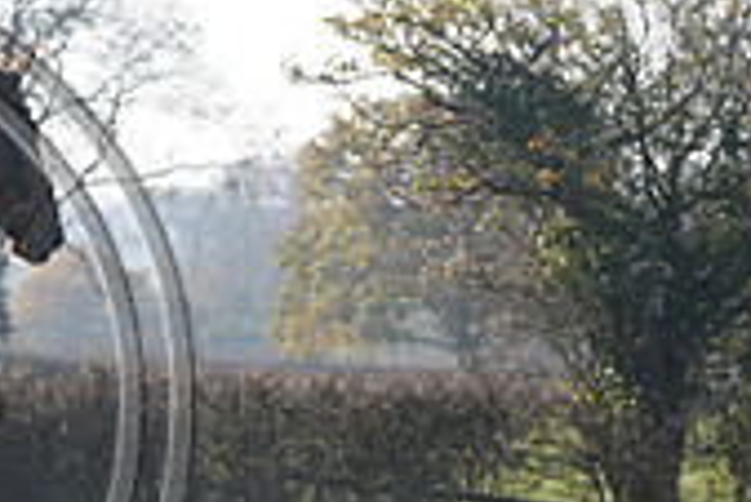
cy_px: 342
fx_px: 10022
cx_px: -316
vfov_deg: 2.9
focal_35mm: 480
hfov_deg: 4.3
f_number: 6.3
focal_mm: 140
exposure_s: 1/1250
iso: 1000
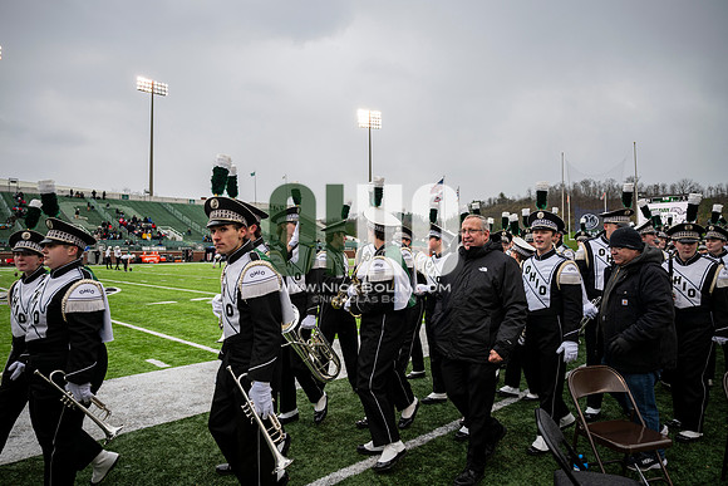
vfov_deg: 53.2
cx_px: 364
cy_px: 243
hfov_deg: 73.7
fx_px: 485
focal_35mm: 24
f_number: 2.8
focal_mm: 24
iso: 100
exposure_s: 1/500
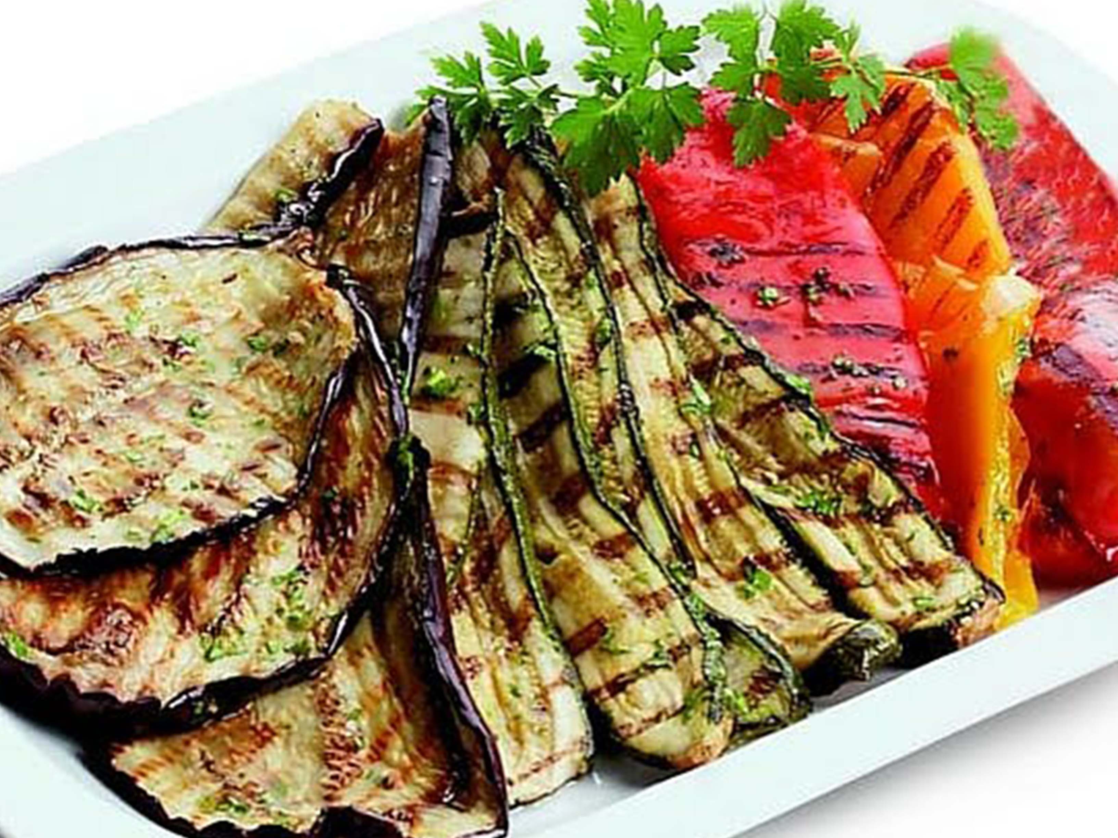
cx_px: 559
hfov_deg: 29.4
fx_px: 2132
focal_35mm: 66
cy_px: 419
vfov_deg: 22.3
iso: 320
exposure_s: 1/13
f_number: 3.7
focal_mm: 11
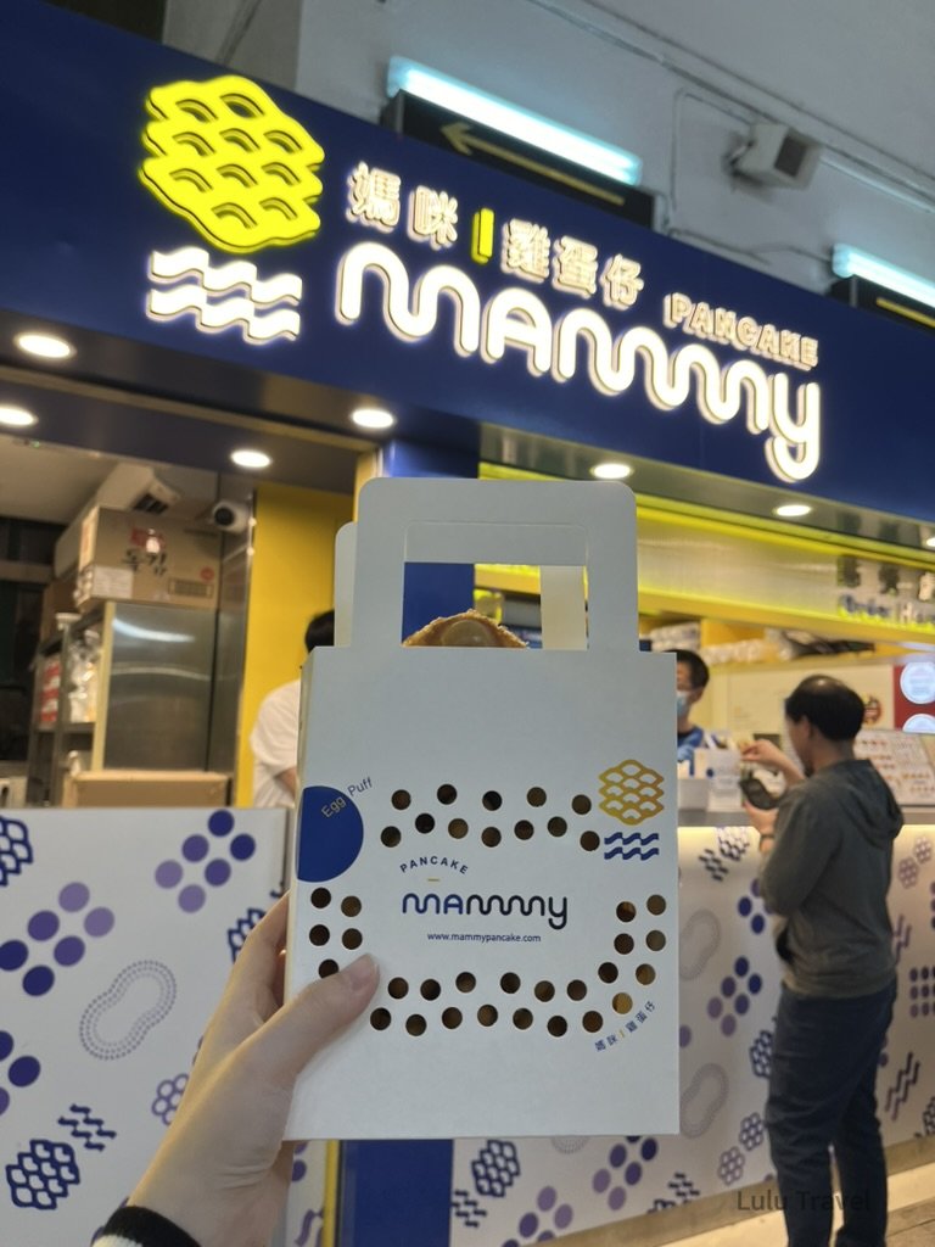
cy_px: 624
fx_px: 936
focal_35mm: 26
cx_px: 468
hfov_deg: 53.1
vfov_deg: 67.3
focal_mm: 5.1
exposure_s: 1/100
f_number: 1.6
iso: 64
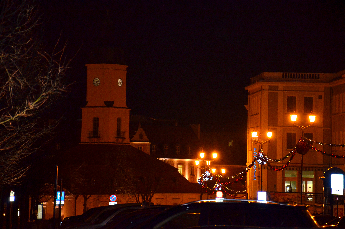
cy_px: 114
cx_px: 172
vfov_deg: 8.7
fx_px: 1506
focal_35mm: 158
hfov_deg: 13.1
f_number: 5.6
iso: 1600
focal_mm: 105
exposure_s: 1/60
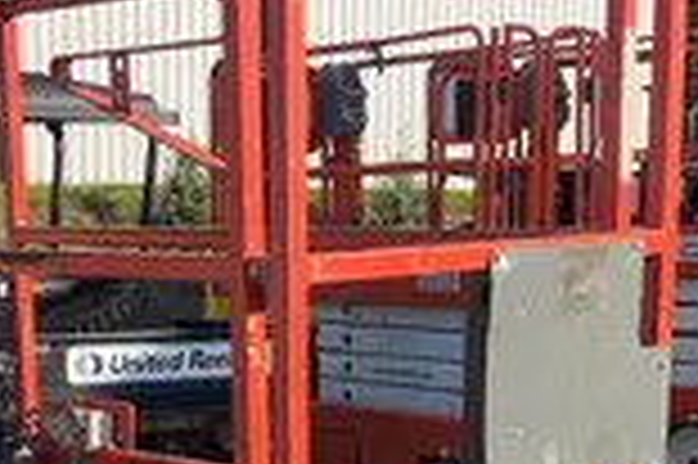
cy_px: 669
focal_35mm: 96
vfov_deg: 13.5
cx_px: 243
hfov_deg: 21.2
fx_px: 1859
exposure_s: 1/1497
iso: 50
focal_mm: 5.1
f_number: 1.6
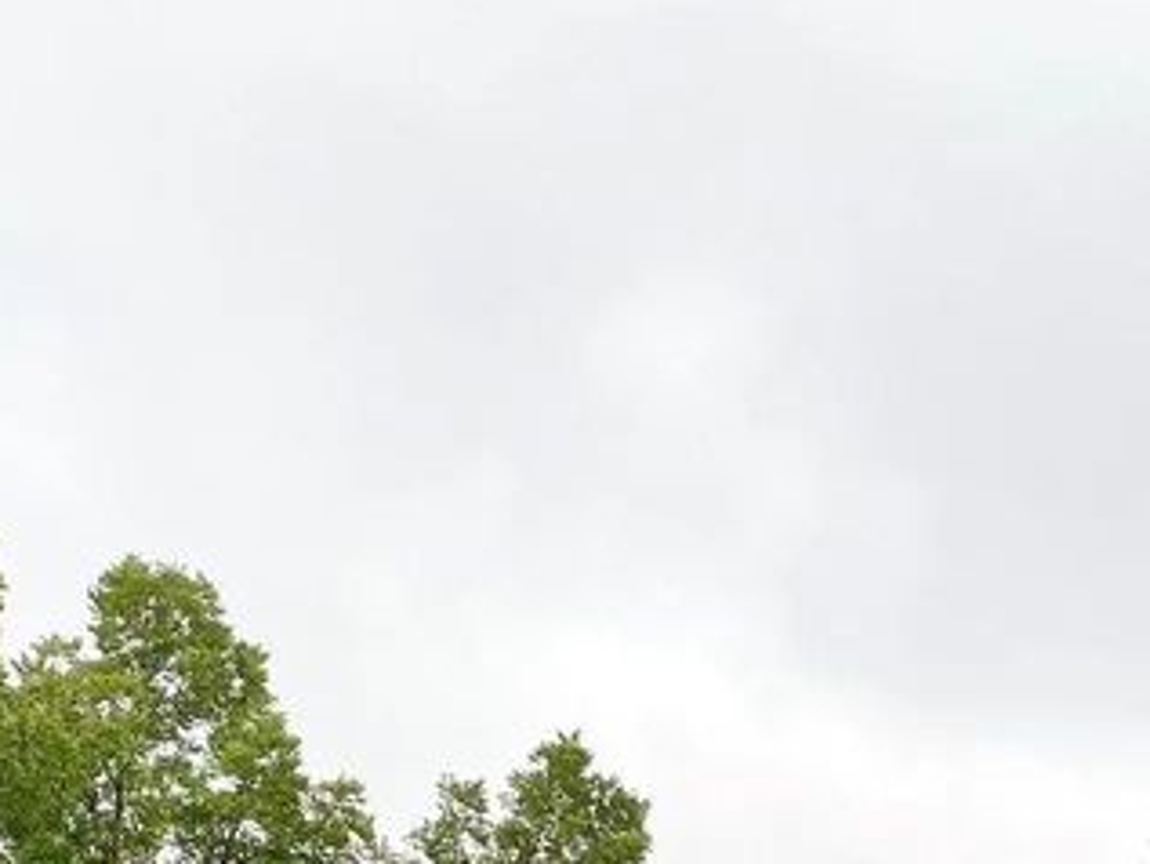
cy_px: 1303
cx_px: 918
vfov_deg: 16.1
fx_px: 2792
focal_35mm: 84
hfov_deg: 23.0
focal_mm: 4.25
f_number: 1.8
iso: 32
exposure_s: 1/454
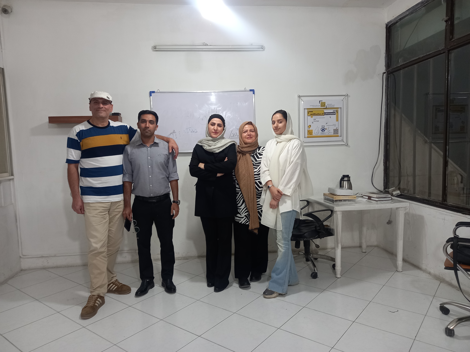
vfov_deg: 54.9
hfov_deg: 69.4
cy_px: 176
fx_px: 339
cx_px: 235
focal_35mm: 25
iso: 160
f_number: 2
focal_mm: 4.6
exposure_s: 1/30
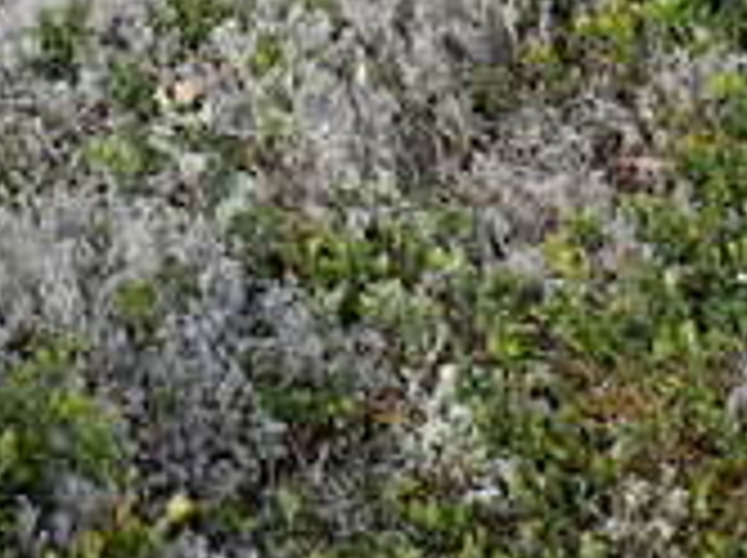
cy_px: -945
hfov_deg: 13.1
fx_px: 3125
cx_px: -248
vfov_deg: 8.9
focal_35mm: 145
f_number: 2.8
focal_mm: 4.5
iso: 100
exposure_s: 1/640
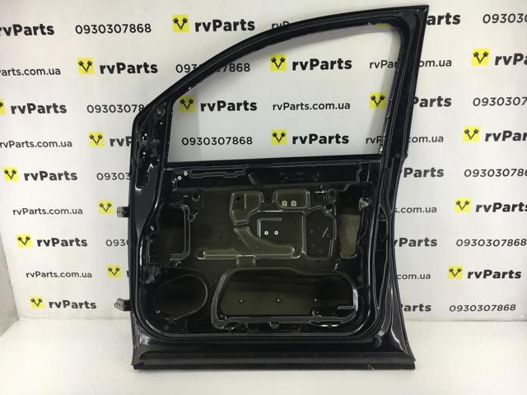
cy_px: 198
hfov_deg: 61.7
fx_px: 442
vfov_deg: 48.2
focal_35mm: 29
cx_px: 264
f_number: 2.2
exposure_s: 1/50
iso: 25
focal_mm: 4.15
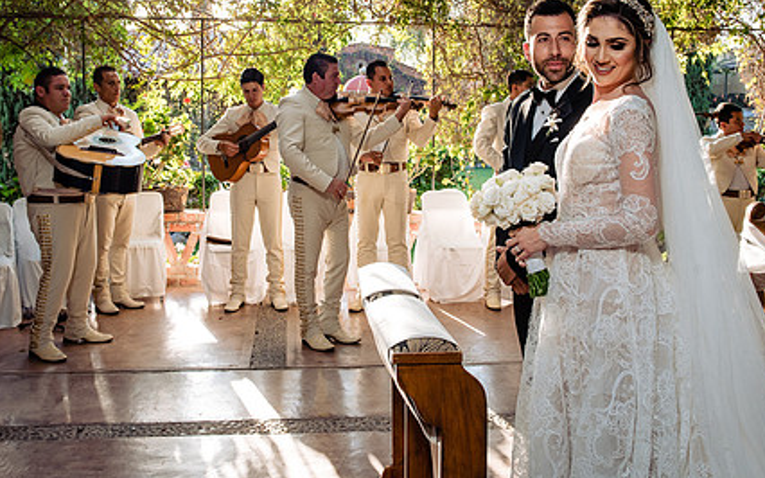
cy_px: 152
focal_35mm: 43
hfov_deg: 46.2
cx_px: 377
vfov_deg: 29.6
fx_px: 896
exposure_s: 1/200
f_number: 7.1
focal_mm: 31
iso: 1000
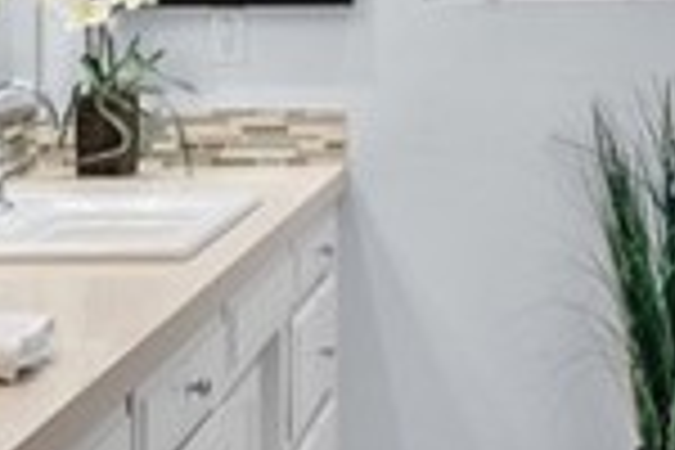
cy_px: -56
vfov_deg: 14.9
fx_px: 1669
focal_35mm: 89
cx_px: 702
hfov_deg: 21.9
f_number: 8
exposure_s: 1
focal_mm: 13
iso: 100
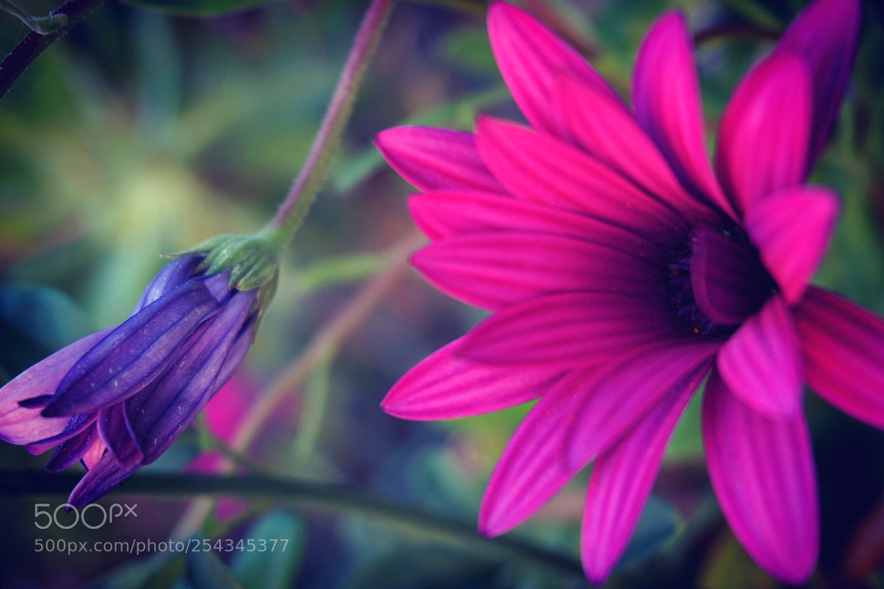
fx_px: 1583
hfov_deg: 31.2
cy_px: 294
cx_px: 442
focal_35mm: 64
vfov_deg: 21.1
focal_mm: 43
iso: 640
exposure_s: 1/160
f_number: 5.6
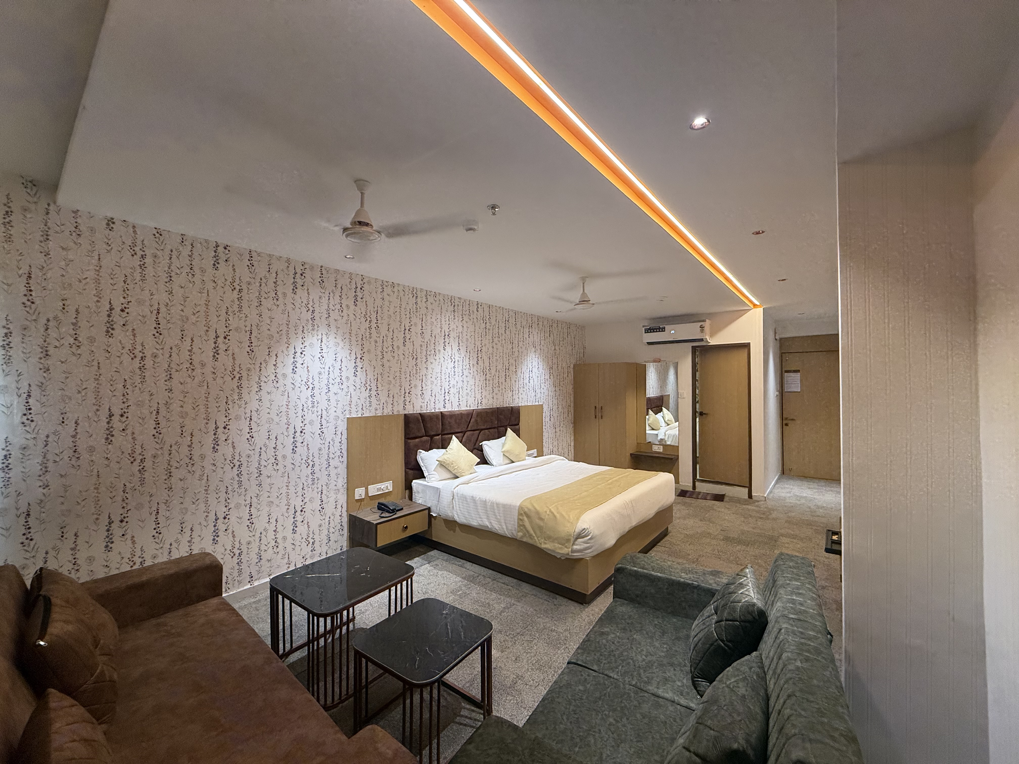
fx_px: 412
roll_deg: +0.0
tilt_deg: +0.9
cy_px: 382
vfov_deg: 85.7
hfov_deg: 102.1
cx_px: 510
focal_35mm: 14
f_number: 2.2
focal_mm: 2.22
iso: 200
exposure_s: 1/100
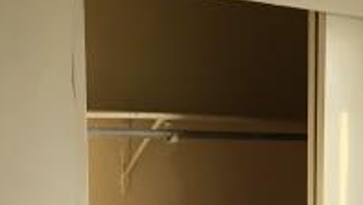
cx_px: 424
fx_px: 953
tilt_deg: -9.8
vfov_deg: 11.6
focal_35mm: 99
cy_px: 334
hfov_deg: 20.3
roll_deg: -1.7
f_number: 1.8
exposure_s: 1/240
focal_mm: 4
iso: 20
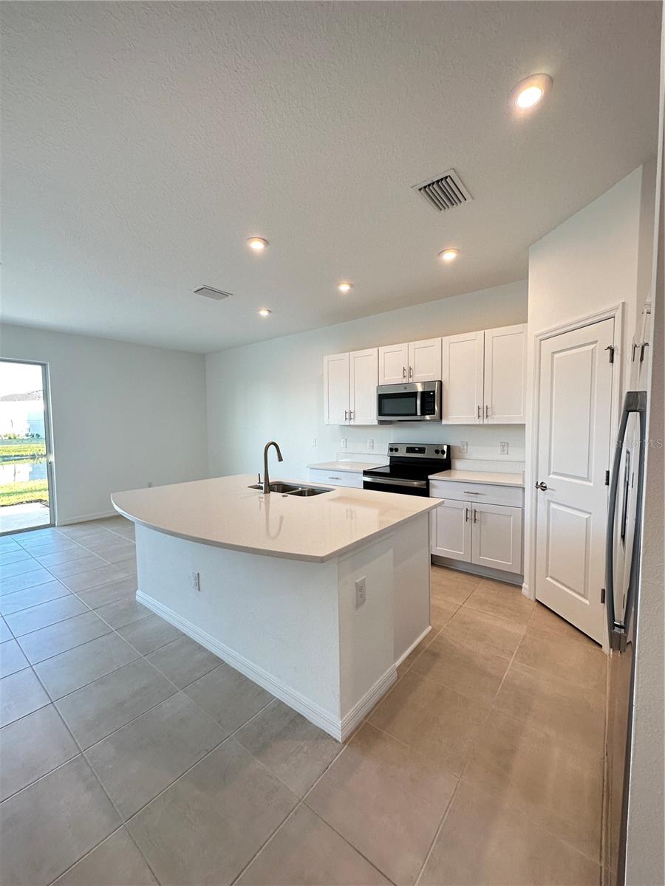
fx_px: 359
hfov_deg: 85.7
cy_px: 443
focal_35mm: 14
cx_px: 332
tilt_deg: -3.7
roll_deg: +1.0
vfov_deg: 102.1
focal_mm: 2.22
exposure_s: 1/120
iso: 160
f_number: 2.2
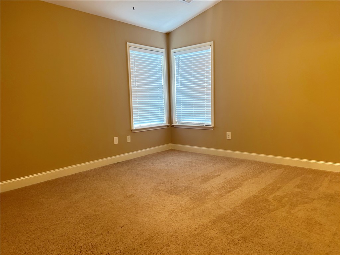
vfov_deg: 53.1
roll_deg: +1.7
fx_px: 255
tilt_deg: -6.5
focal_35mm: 26
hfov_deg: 67.3
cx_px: 170
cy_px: 128
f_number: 1.5
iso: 250
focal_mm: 5.7
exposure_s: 1/60
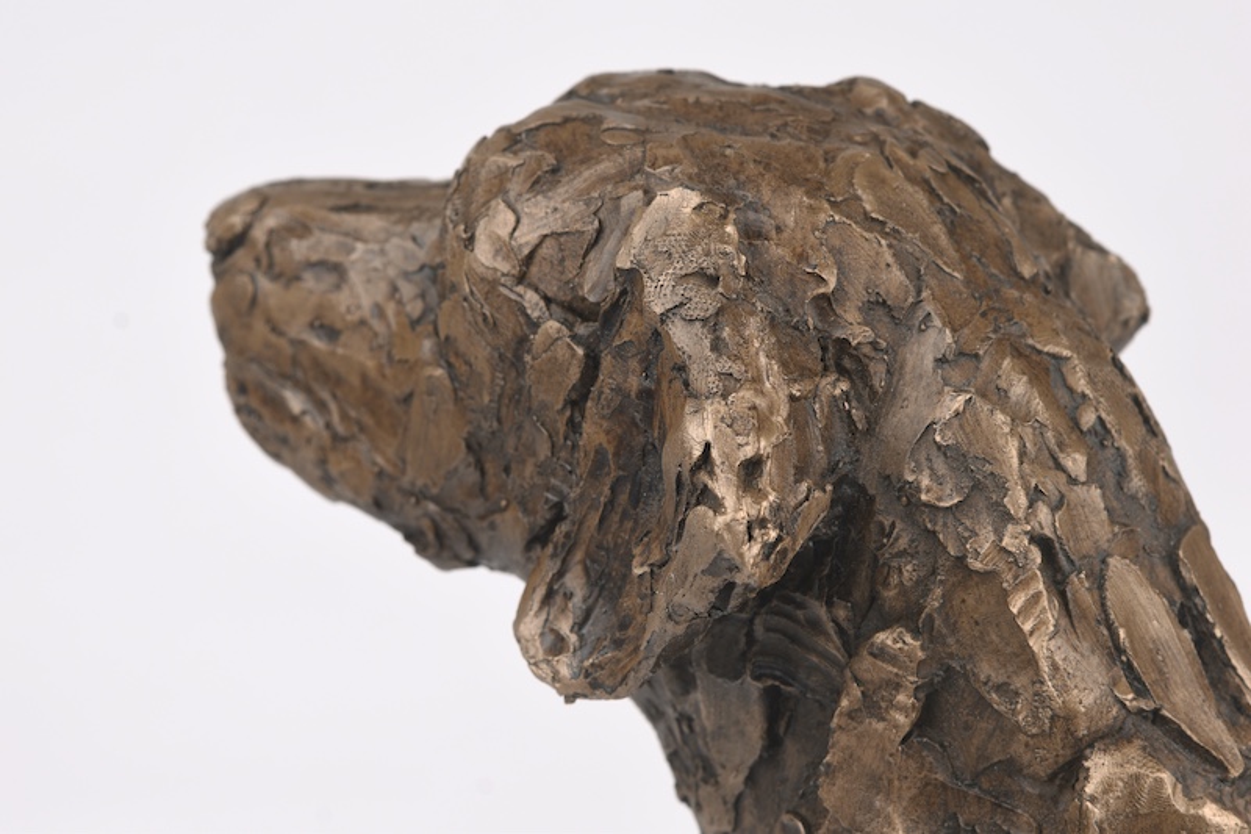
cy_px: 417
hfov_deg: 11.2
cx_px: 626
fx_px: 6358
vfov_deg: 7.5
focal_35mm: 183
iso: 100
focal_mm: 122
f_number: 11
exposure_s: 1/125
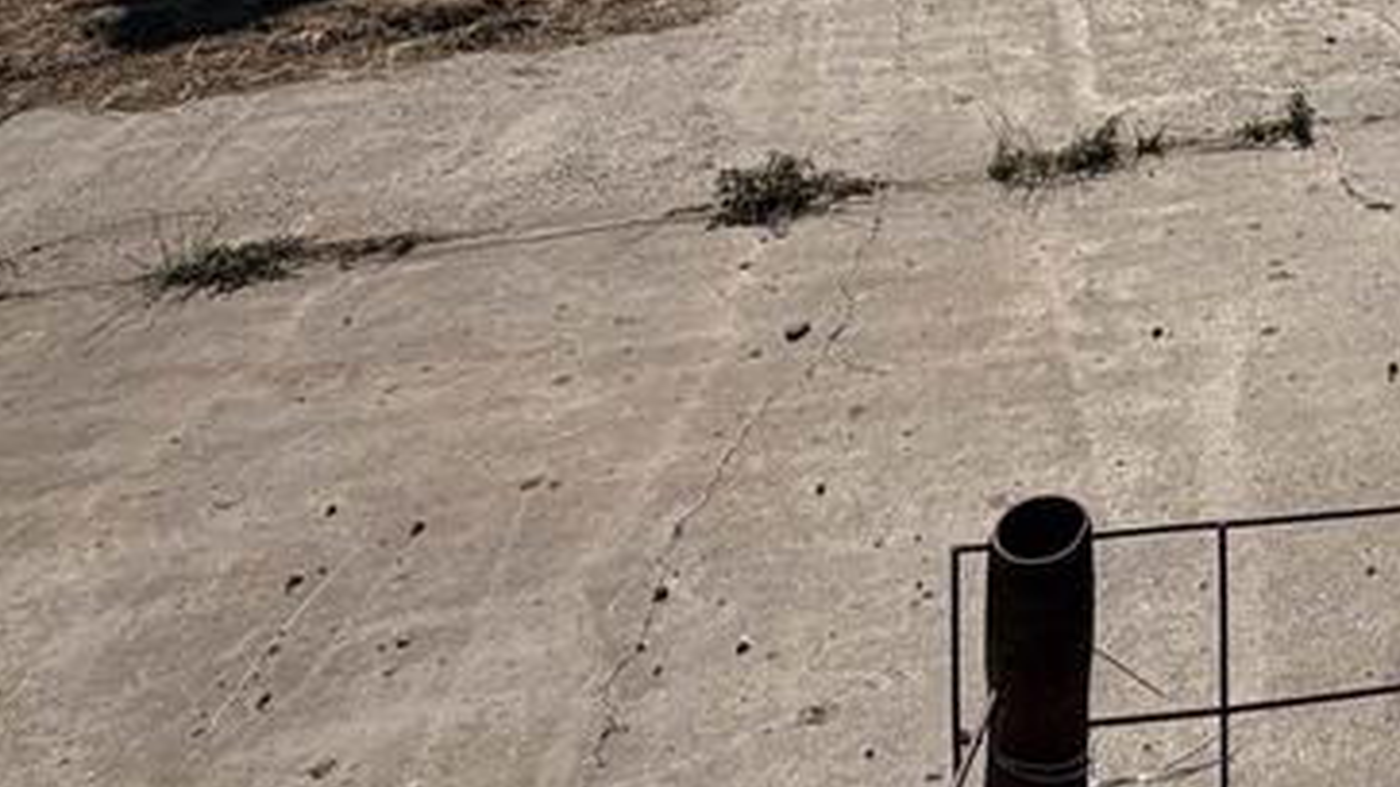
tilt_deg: -0.6
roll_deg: +0.0
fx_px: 1596
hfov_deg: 41.0
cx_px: 1415
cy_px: -563
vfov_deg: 20.8
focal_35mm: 43
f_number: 2.2
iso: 20
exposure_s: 1/1848
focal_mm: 2.22
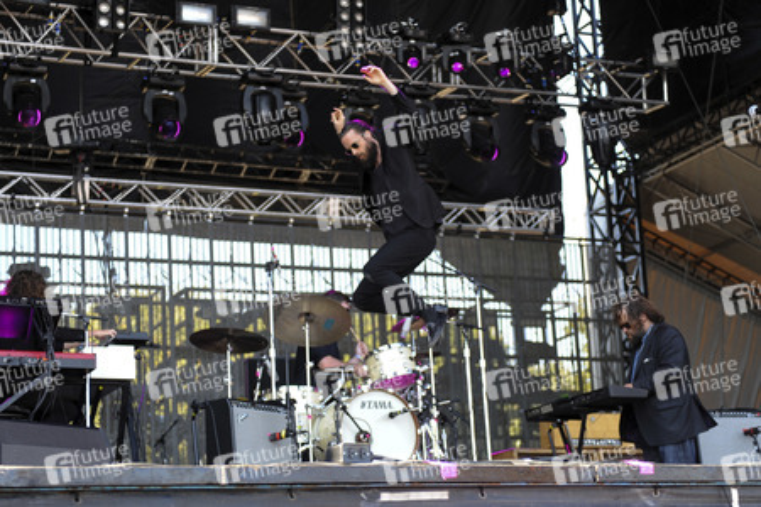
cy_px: 254
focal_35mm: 70
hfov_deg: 28.8
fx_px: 1480
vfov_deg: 19.5
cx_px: 380
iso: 400
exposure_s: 1/320
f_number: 2.8
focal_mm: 70
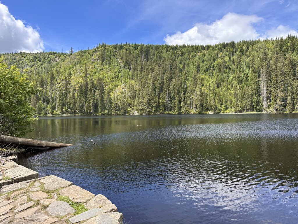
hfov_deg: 71.6
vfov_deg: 56.8
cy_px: 112
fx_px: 207
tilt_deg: +0.4
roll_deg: +0.4
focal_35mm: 24
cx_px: 149
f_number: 1.78
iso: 80
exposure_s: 1/1880
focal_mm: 6.86
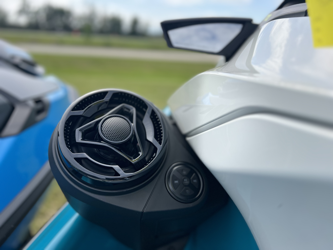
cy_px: 125
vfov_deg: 53.1
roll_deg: -2.9
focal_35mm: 26
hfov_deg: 67.3
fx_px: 250
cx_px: 166
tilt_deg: -19.3
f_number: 1.5
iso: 50
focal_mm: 5.7
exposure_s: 1/2915
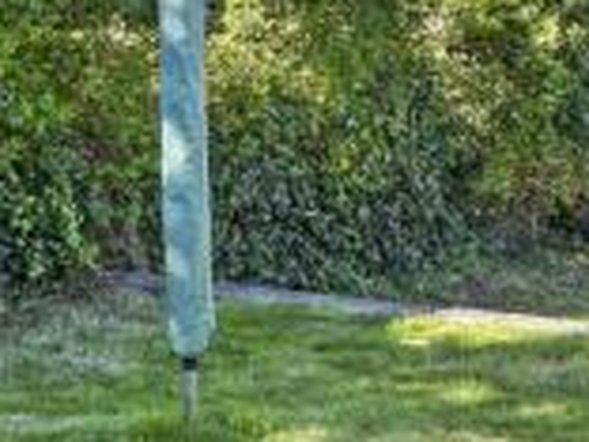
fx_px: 1497
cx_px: 800
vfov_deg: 16.8
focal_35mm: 88
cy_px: 229
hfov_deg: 20.1
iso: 200
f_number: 8
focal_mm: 20
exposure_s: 1/320
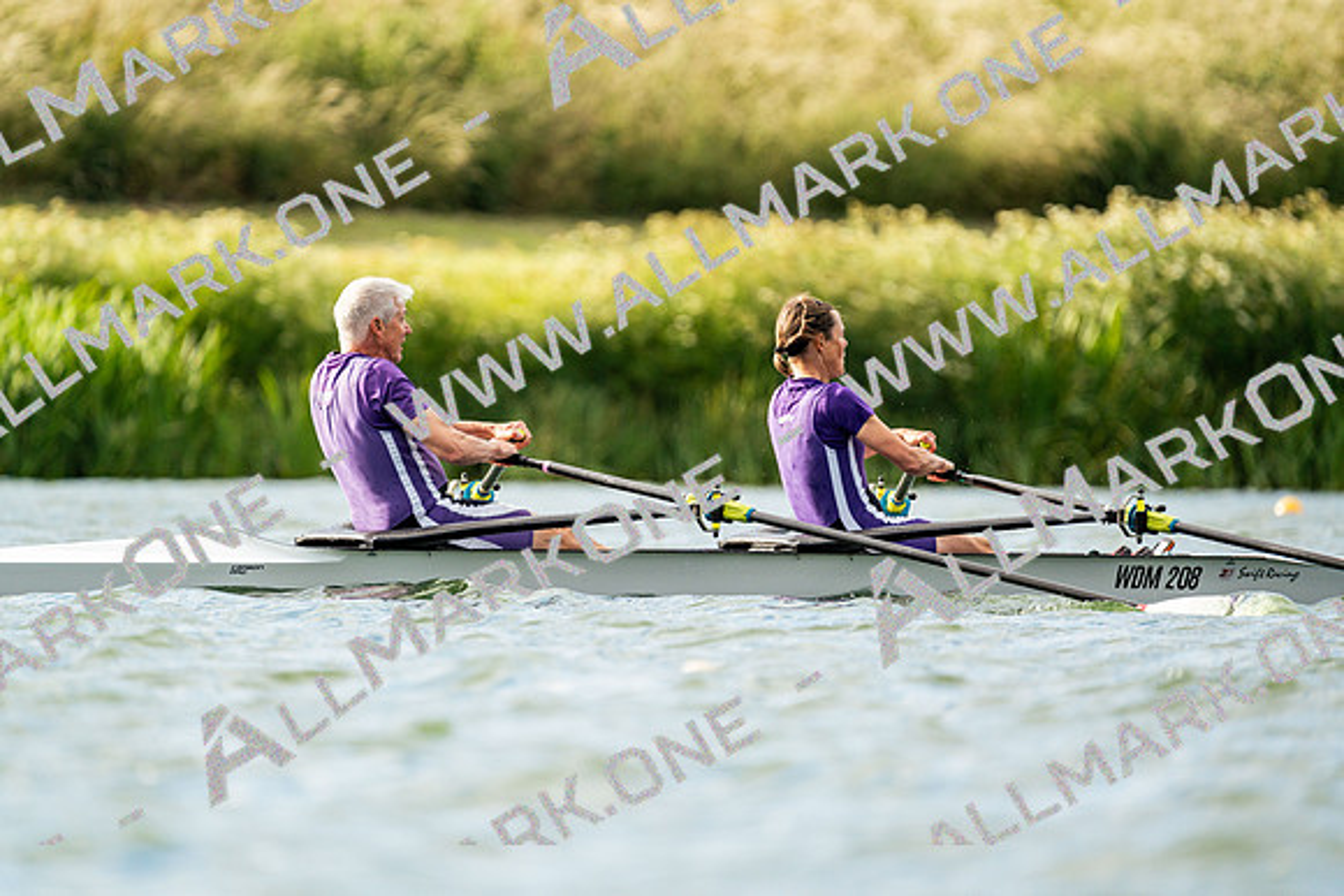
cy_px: 448
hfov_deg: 3.4
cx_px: 672
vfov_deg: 2.3
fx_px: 22404
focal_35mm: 600
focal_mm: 600
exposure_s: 1/2000
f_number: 6.3
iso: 500
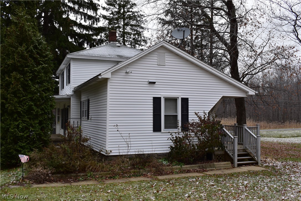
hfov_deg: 53.1
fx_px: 301
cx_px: 150
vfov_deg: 36.9
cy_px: 100
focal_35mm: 36
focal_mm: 24
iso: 400
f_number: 9
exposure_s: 1/100
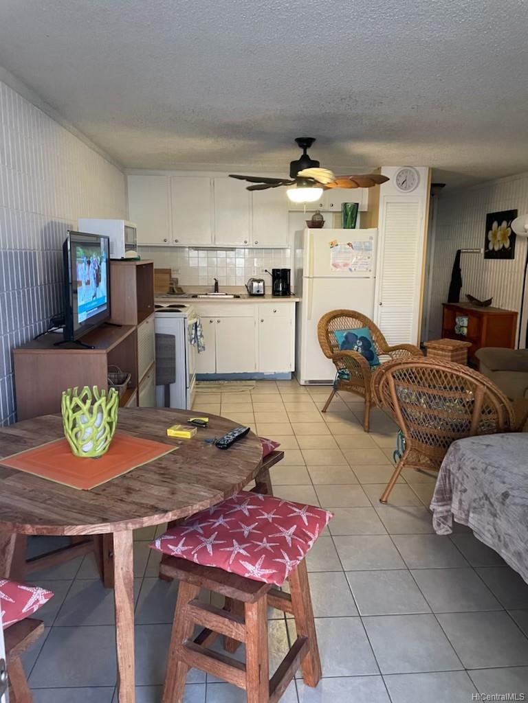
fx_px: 529
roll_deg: +0.7
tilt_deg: -9.3
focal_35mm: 26
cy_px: 352
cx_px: 264
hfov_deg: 53.1
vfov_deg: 67.3
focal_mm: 4.2
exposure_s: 1/60
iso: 400
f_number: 1.6
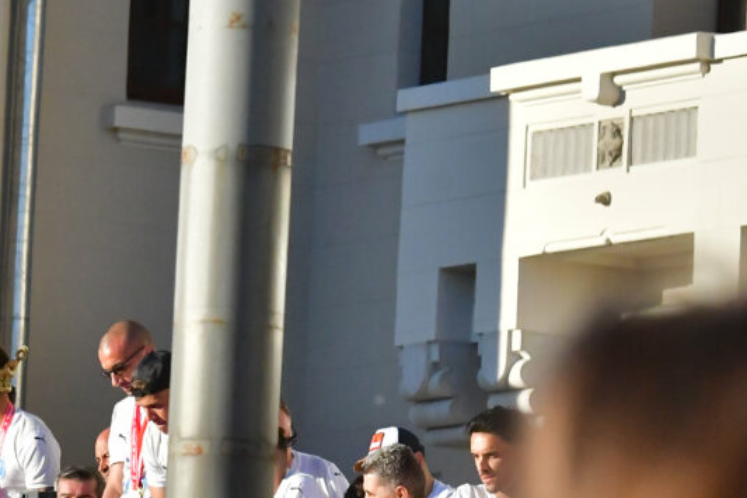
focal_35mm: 532
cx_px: -153
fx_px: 11041
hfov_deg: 3.9
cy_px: 392
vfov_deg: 2.6
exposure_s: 1/4000
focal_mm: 135
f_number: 9
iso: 2500
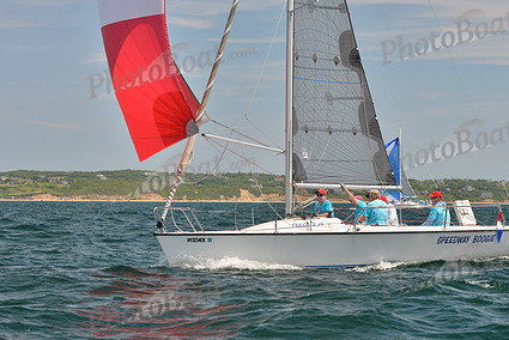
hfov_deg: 17.6
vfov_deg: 11.8
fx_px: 1641
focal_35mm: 116
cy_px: 223
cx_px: 319
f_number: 6.3
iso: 400
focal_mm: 85
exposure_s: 1/800
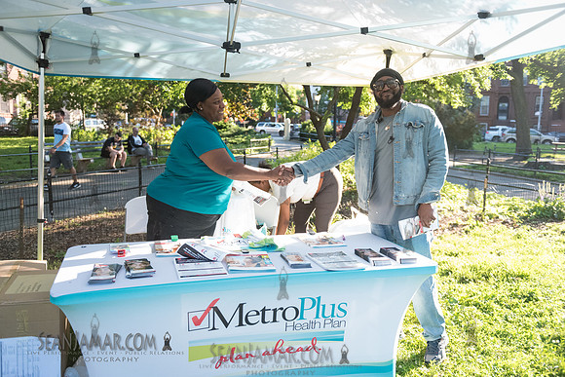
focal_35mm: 29
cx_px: 282
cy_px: 188
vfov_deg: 45.0
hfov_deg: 63.6
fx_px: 455
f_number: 2.8
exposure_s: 1/4000
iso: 4000
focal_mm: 29
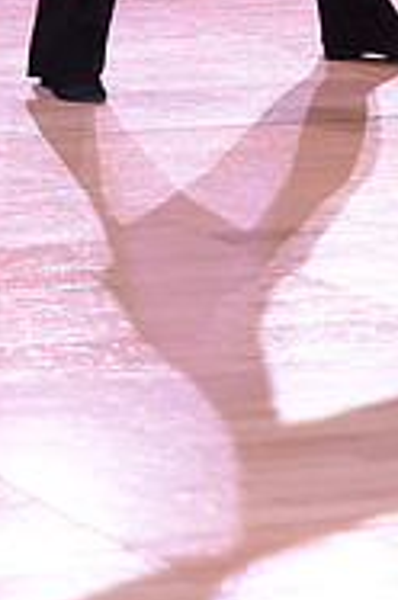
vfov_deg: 6.3
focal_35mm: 326
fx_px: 5426
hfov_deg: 4.2
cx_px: 454
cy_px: -241
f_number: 4.5
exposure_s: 1/250
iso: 1600
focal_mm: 105
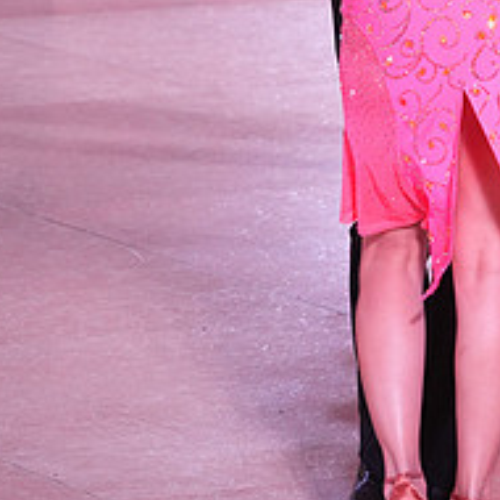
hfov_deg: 4.8
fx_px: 5981
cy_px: -145
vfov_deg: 4.8
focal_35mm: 366
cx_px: 428
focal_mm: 141
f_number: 5.6
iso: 2000
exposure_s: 1/250
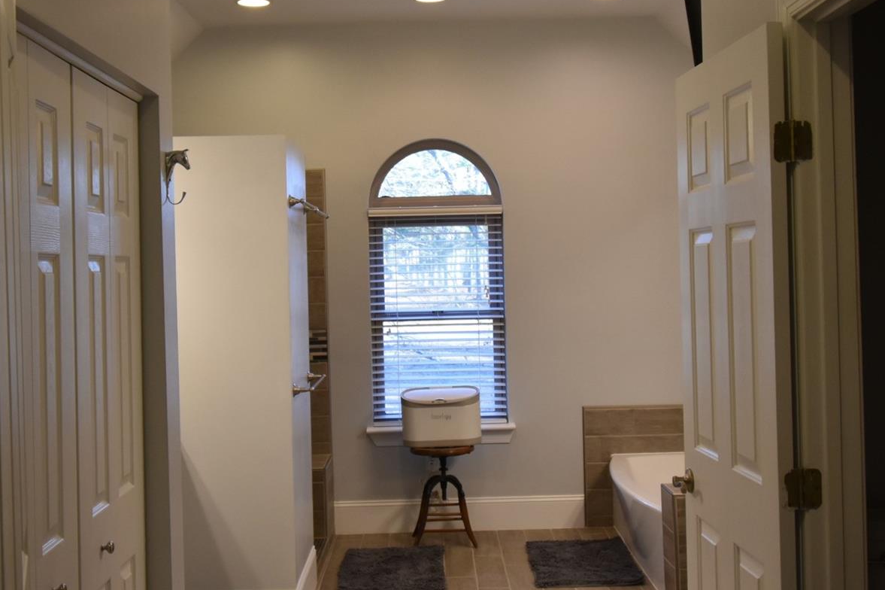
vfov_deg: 28.6
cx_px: 433
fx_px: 1155
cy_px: 274
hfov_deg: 41.9
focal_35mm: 47
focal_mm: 18
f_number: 5.6
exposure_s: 1/60
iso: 720
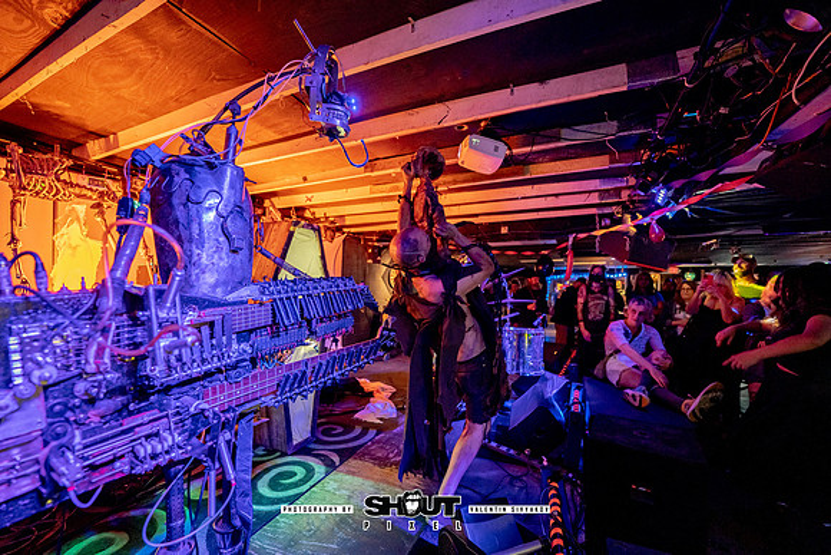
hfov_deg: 104.2
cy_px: 278
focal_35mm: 14
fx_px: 323
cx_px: 416
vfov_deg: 81.2
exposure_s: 1/160
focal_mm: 14
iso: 3200
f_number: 2.8
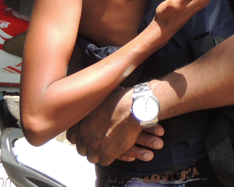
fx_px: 2154
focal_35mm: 311
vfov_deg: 4.9
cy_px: -82
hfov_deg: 6.2
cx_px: 280
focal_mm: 16
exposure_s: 1/160
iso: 100
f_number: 4.1
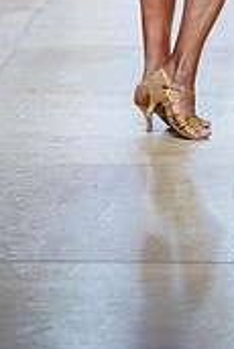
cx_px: 329
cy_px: -235
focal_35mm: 280
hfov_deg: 4.9
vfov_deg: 7.2
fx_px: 2724
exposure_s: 1/400
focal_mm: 83
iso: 320
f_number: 2
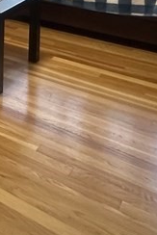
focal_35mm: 61
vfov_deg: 28.0
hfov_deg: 18.3
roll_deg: +1.4
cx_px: -112
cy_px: -60
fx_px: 398
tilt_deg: -7.7
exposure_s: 1/60
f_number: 2.2
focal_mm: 2.22
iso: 320
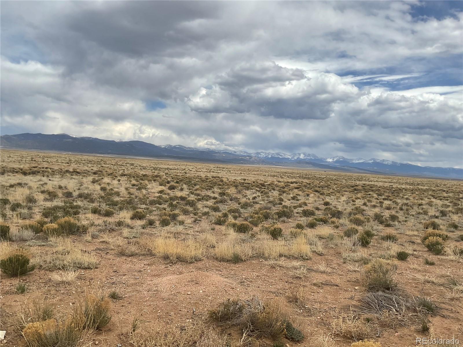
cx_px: 232
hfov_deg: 61.7
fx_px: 388
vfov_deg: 48.2
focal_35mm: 29
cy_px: 174
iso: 16
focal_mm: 3
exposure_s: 1/2959
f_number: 1.8
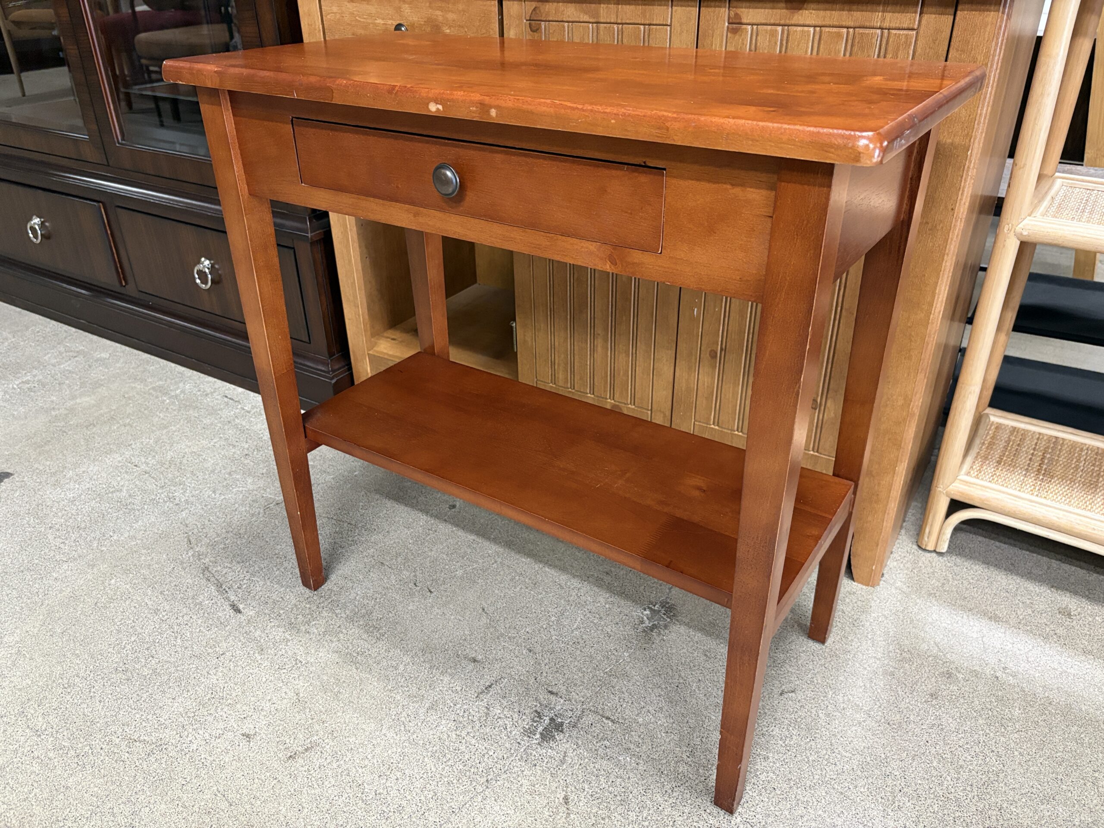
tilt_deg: -29.7
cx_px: 552
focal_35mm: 26
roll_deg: +1.1
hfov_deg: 67.3
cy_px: 414
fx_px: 829
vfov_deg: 53.1
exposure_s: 1/60
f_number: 1.6
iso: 400
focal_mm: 5.96
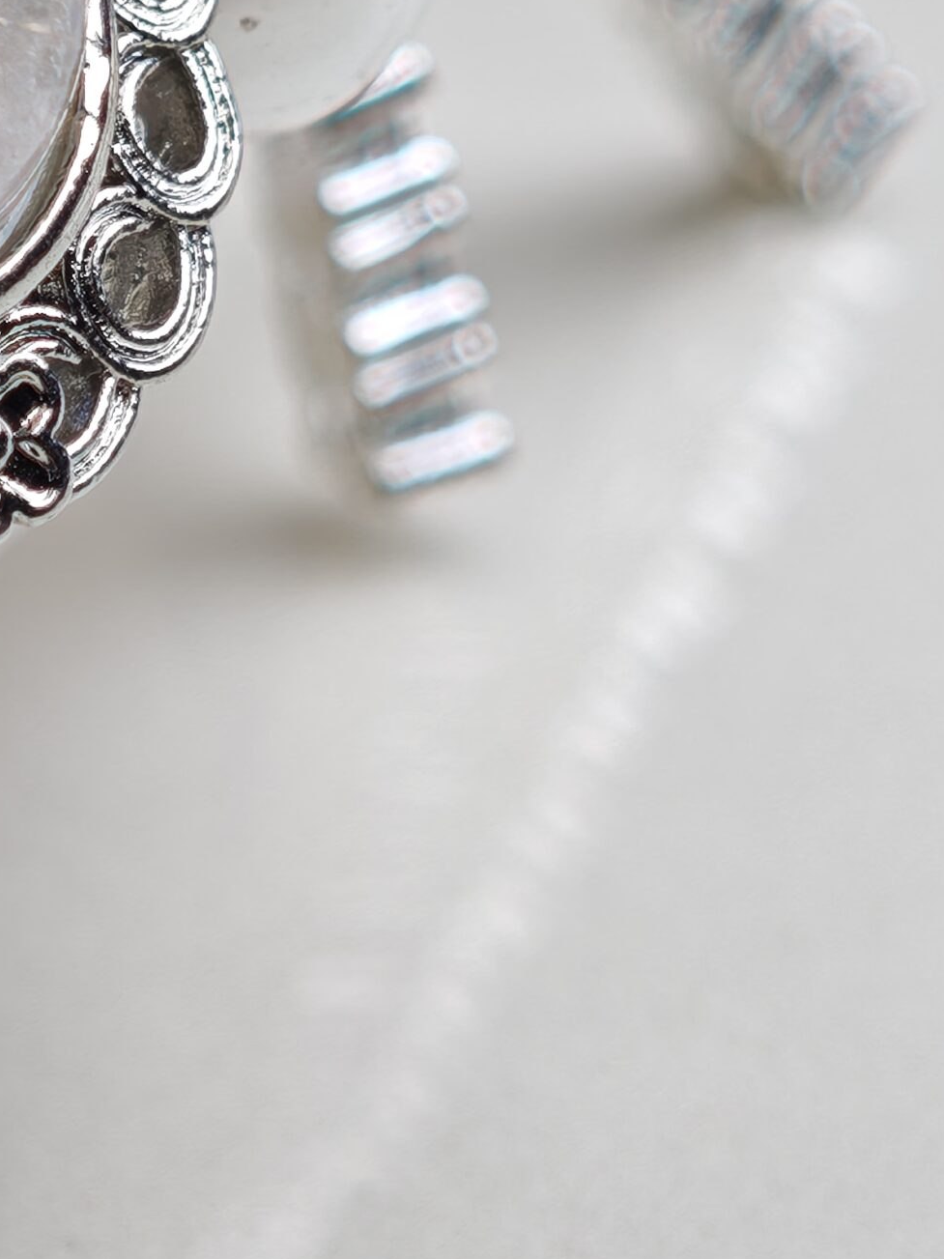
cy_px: 313
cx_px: -202
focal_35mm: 263
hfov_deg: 5.6
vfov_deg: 7.5
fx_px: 9564
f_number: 1.8
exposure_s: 1/547
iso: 50
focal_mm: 11.5
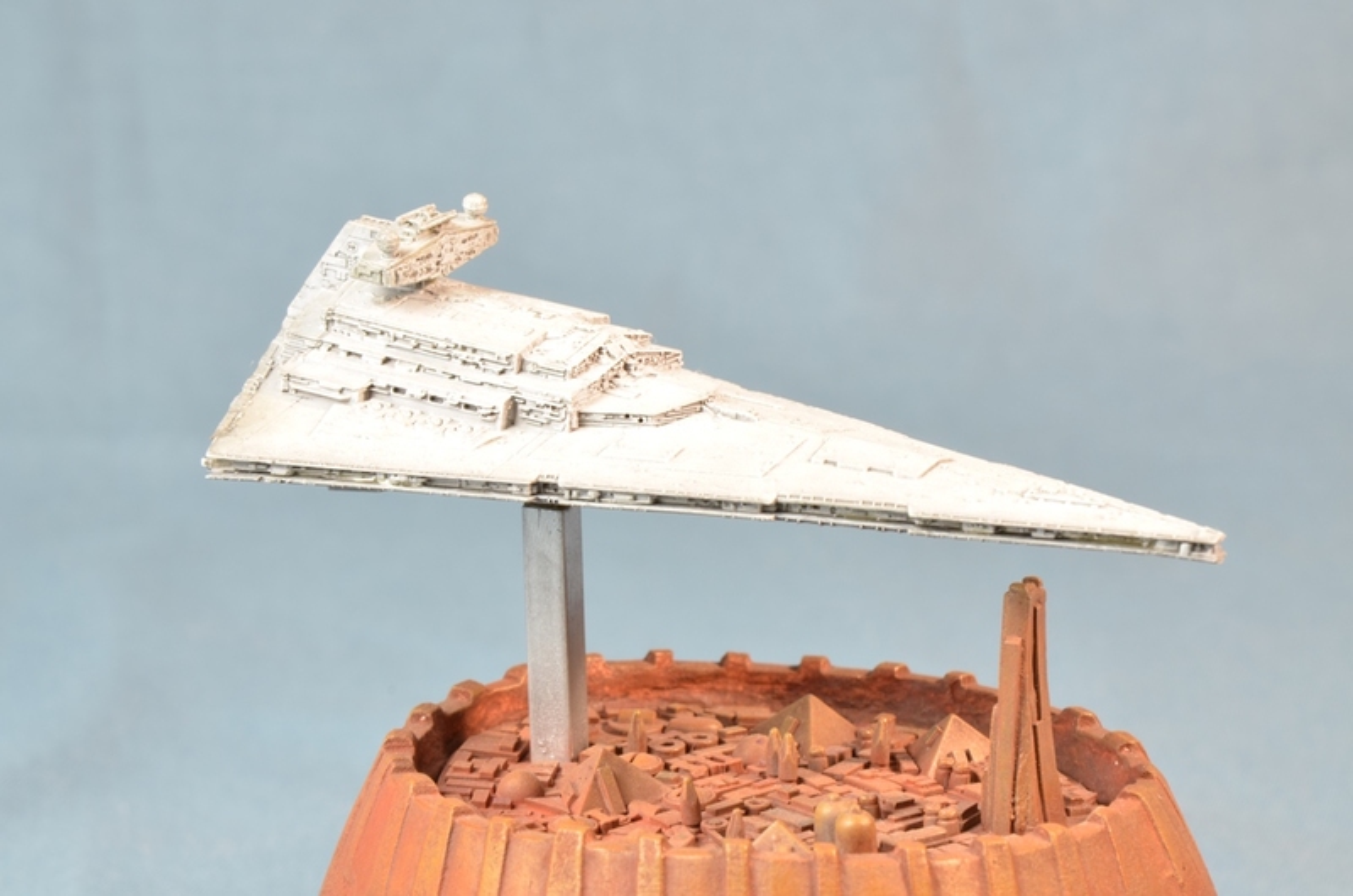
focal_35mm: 158
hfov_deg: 13.1
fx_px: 5908
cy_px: 448
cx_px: 676
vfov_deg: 8.7
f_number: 18
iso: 200
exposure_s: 1/1.3
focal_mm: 105
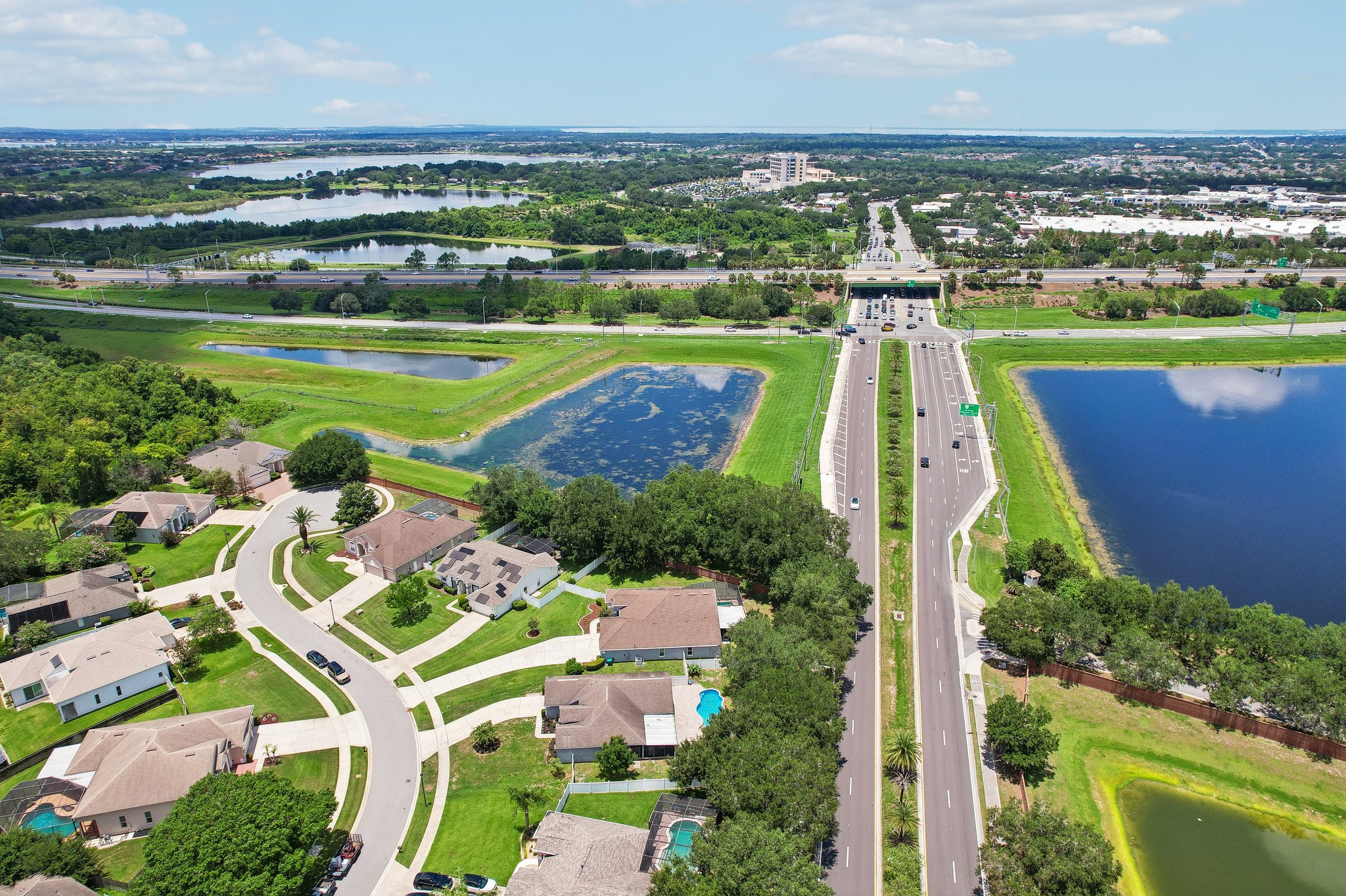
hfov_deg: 78.6
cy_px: 448
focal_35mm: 22
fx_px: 822
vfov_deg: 57.2
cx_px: 673
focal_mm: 8.4
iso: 130
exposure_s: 1/2500
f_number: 2.8
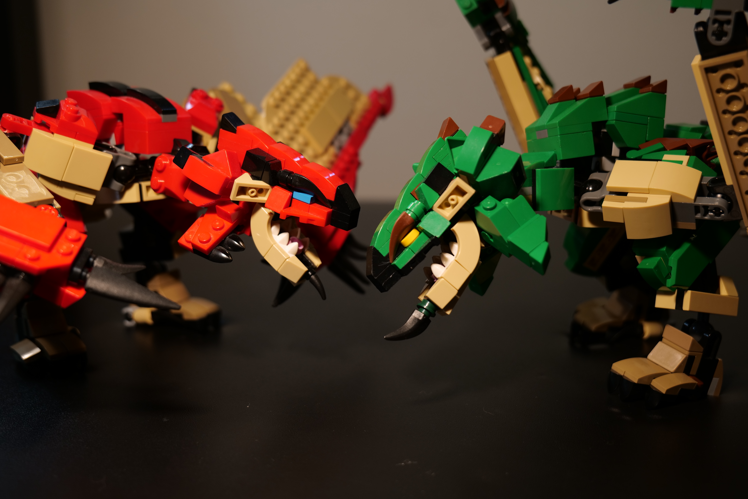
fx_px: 935
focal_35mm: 45
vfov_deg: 29.9
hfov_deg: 43.6
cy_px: 250
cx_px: 374
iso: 400
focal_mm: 45
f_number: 5
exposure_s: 1/60
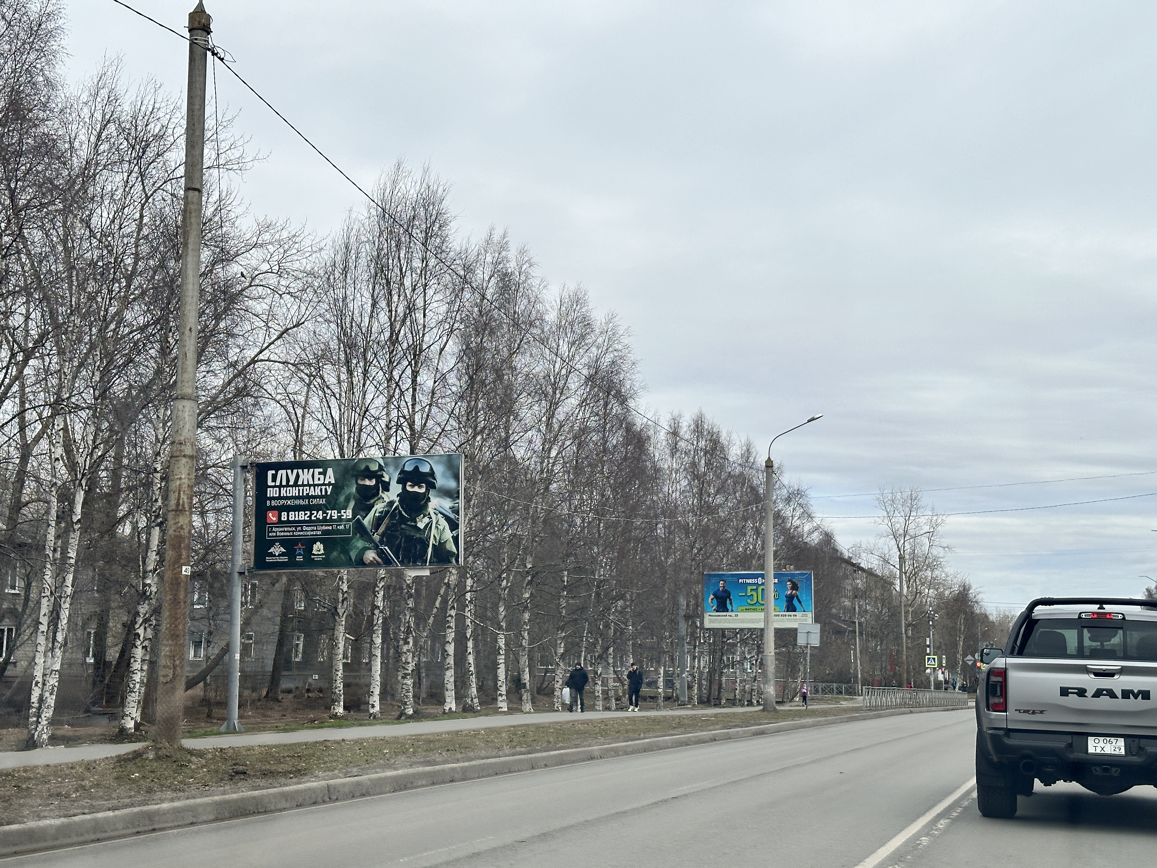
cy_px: 434
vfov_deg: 30.3
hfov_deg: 39.7
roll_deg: -0.3
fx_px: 1604
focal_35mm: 48
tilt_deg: +6.4
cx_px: 578
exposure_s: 1/3597
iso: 64
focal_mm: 6.86
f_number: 1.78
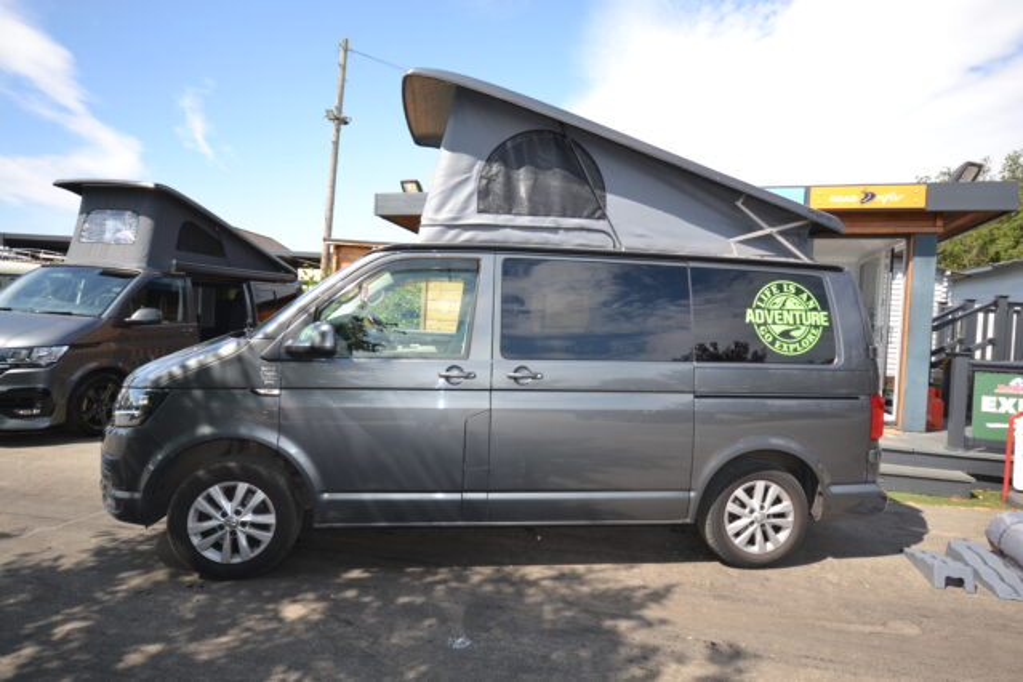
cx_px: 512
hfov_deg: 85.4
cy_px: 341
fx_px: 554
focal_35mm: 20
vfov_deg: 63.2
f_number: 5.6
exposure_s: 1/200
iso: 100
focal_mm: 13
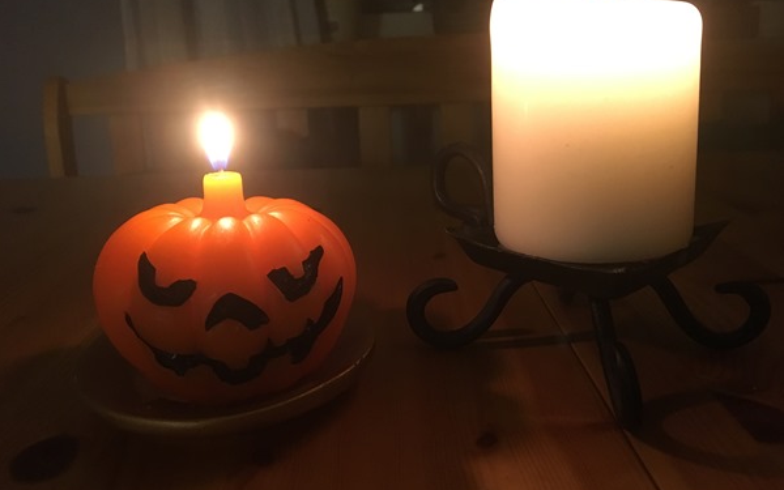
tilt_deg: -16.3
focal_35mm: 31
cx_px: 391
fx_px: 662
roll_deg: +1.5
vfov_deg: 40.6
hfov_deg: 61.2
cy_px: 237
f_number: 2.2
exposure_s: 1/17
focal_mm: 4.15
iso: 250
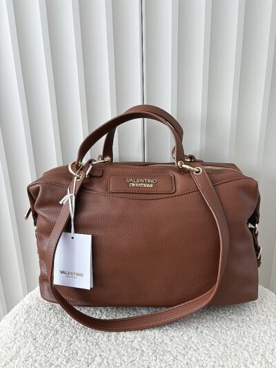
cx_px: 138
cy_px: 184
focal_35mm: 26
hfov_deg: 53.1
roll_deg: +1.5
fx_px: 276
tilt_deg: -15.0
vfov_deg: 67.3
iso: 80
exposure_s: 1/121
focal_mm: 5.96
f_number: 1.6
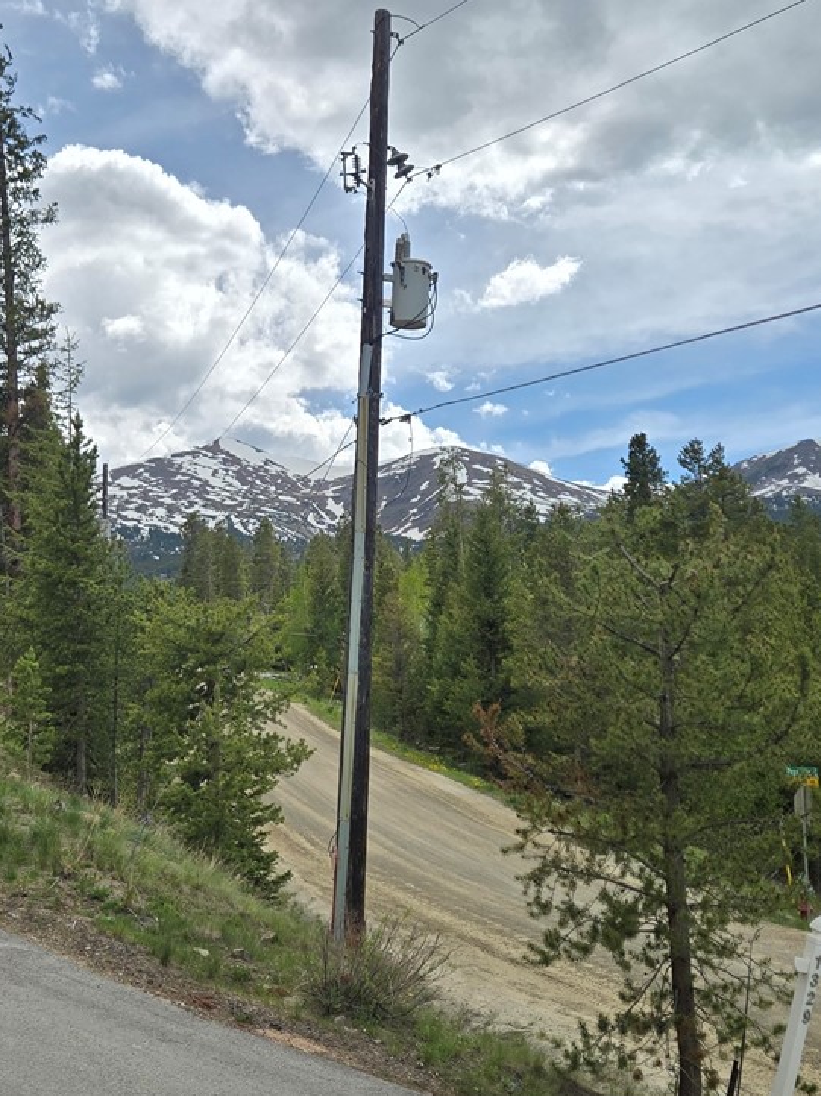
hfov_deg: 28.5
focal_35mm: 51
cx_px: 334
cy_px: 545
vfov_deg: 37.5
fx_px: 1614
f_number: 1.8
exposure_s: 1/2252
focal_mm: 5.4
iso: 25
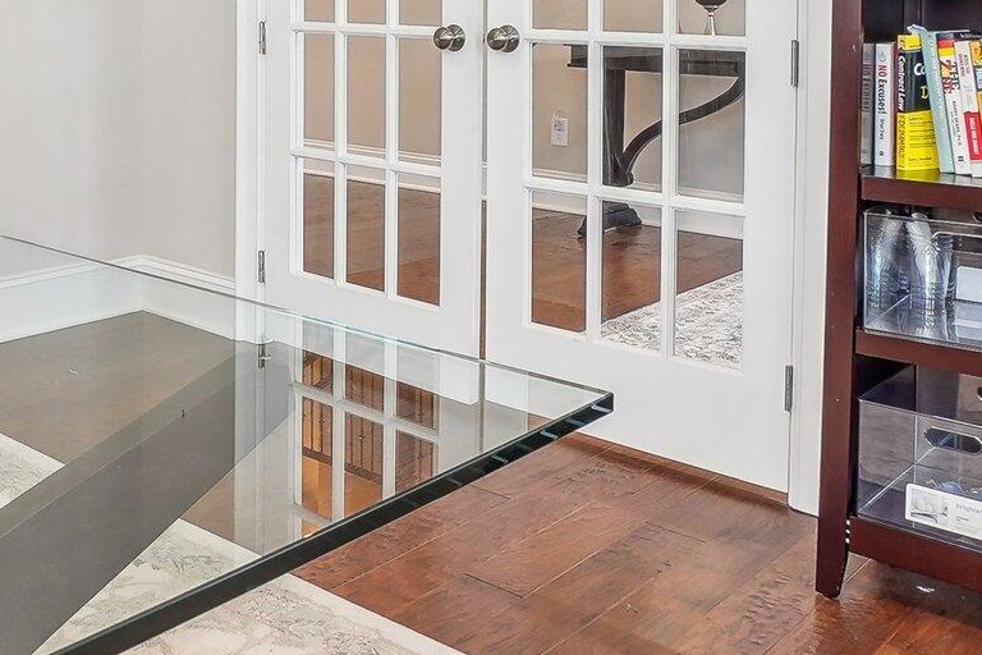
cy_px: -24
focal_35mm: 40
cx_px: 253
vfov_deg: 30.6
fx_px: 1091
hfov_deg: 46.8
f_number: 8
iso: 400
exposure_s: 1/6
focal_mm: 10
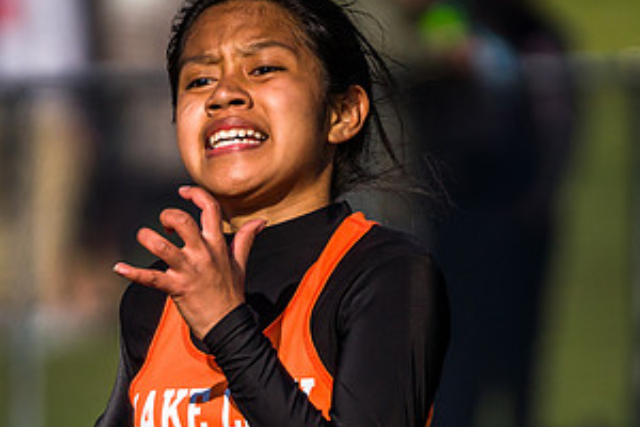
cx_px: 286
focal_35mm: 1019
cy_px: 362
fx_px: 18114
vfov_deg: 1.3
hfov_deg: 2.0
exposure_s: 1/6400
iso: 1000
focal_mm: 400
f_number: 5.6
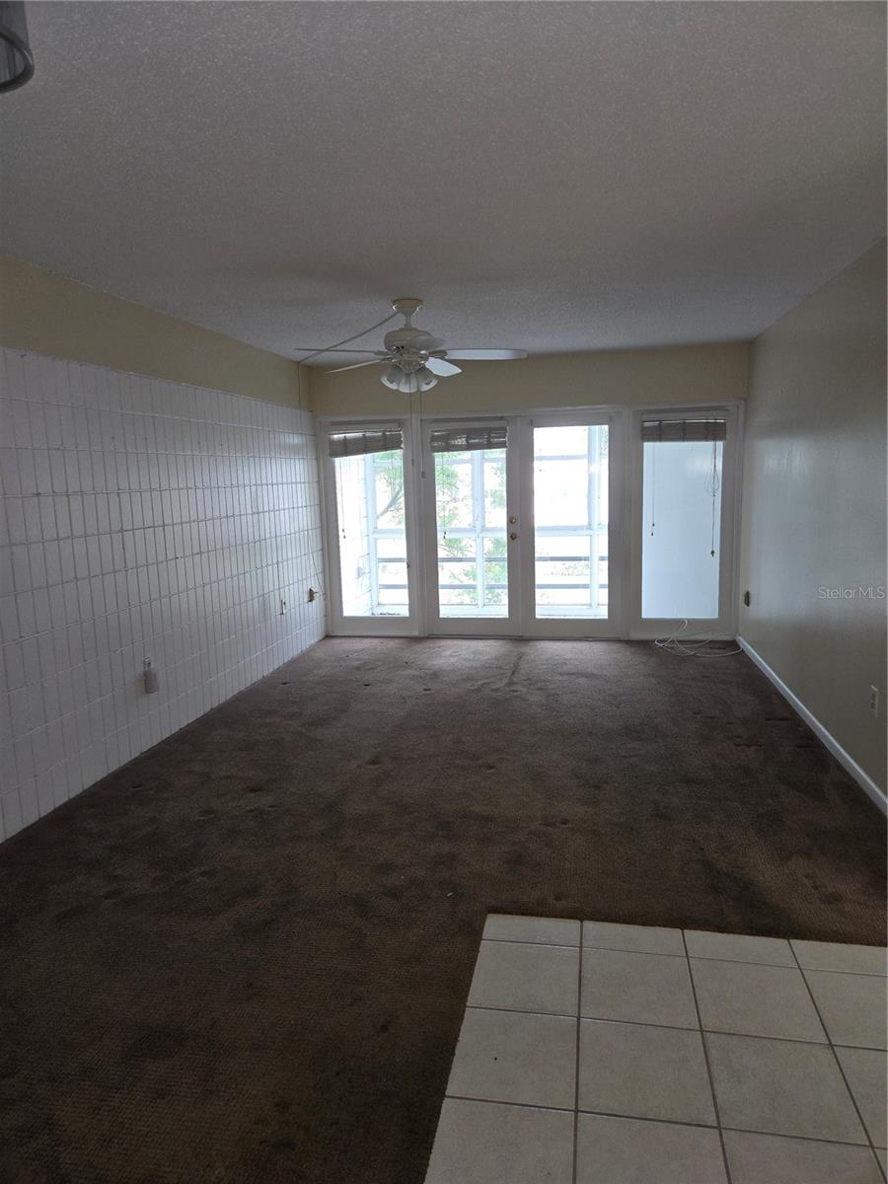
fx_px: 787
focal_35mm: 23
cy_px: 592
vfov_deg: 73.9
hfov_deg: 58.9
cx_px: 444
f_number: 1.8
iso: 125
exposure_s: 1/24
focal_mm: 5.4
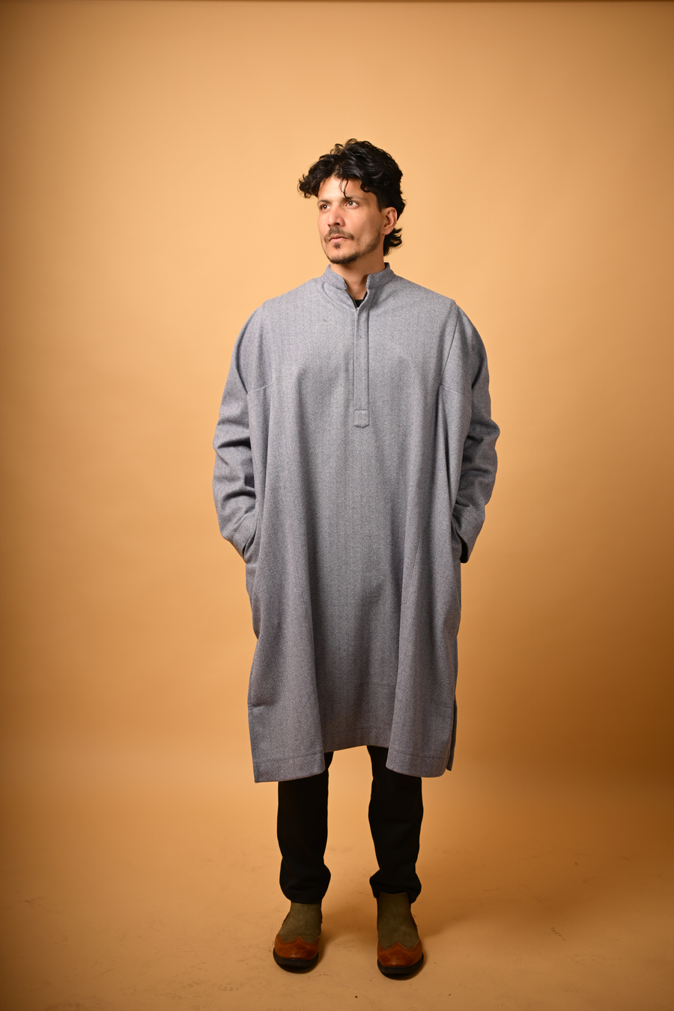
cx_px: 337
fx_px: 1404
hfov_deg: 27.0
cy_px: 506
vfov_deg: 39.6
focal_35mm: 50
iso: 125
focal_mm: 50
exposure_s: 1/1000
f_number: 2.2
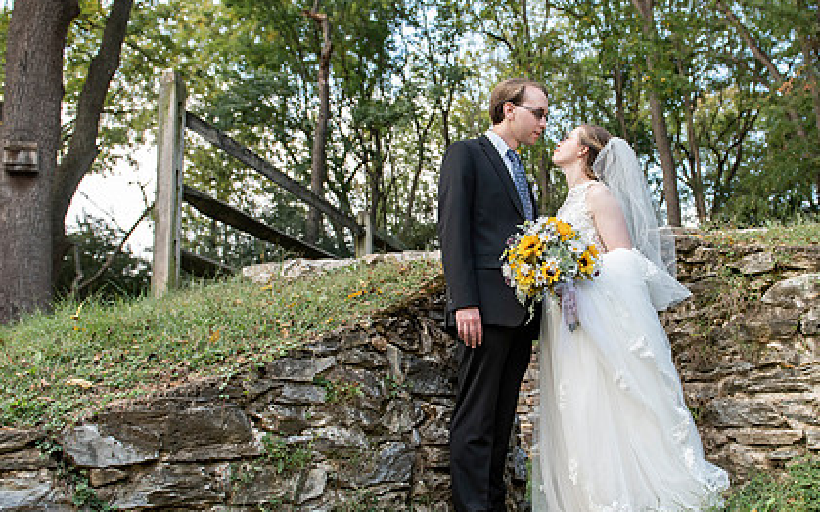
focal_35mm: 37
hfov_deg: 52.1
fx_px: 827
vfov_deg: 34.4
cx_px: 516
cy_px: 272
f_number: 3.5
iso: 400
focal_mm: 24
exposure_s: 1/500
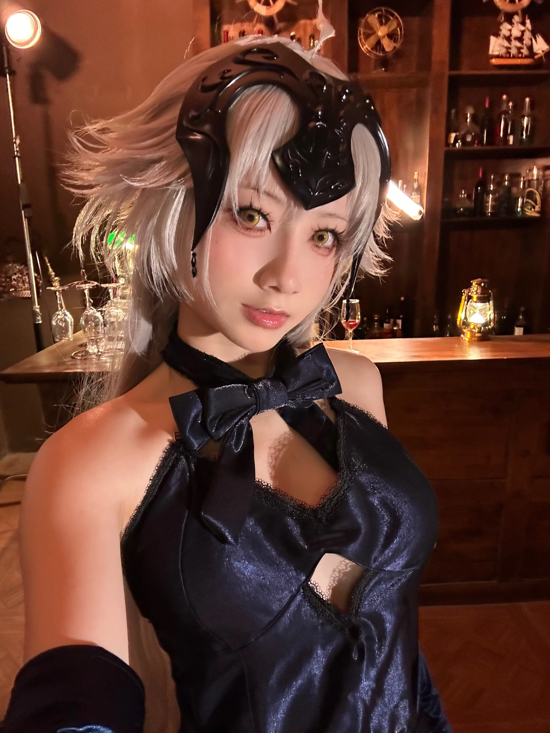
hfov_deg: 58.9
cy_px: 366
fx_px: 487
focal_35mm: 23
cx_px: 275
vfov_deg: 73.9
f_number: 1.9
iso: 320
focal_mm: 2.69
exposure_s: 1/33
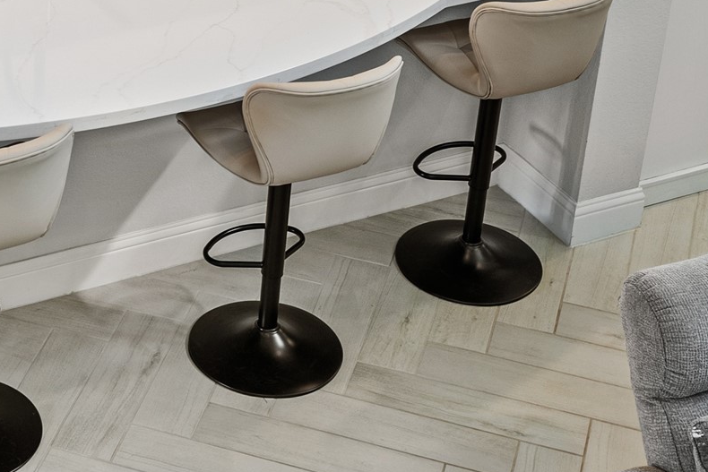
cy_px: -89
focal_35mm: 99
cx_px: 2
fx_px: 1947
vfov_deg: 13.5
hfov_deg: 20.0
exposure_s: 1/4
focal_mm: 24
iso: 250
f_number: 7.1
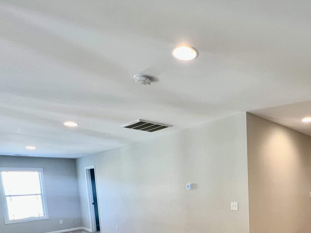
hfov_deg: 69.8
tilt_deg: -6.1
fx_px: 207
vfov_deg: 52.6
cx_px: 227
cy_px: 204
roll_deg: +2.0
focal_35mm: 23
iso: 160
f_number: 1.8
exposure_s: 1/60
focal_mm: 1.57
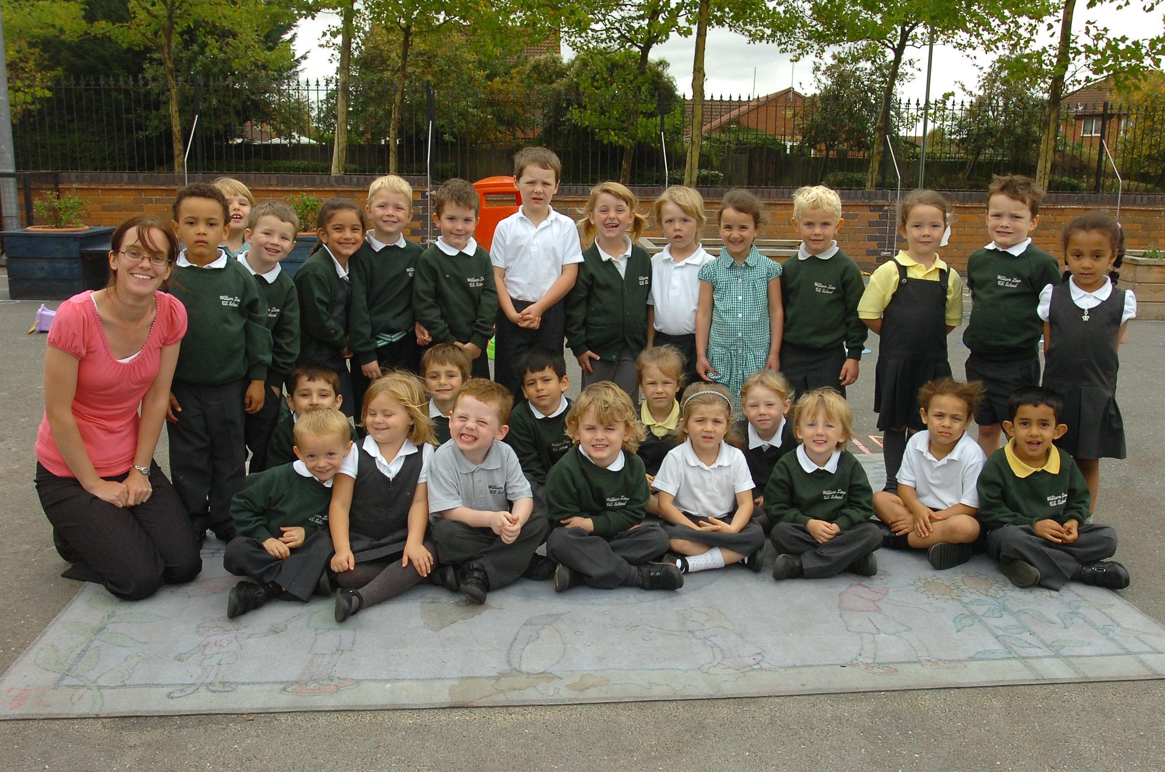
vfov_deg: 43.4
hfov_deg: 62.0
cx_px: 582
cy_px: 386
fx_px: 969
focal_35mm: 30
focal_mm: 20
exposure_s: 1/180
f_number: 6.7
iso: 400
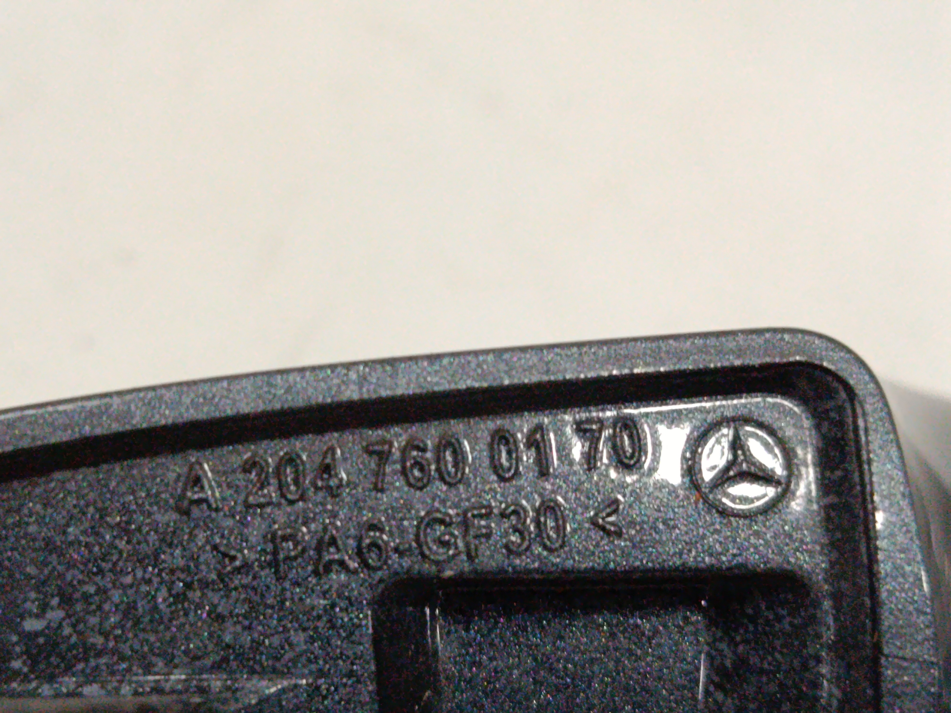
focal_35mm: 75
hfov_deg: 26.0
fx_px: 2060
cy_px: 356
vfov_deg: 19.6
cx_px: 476
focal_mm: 5.24
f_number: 1.7
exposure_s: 1/50
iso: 719
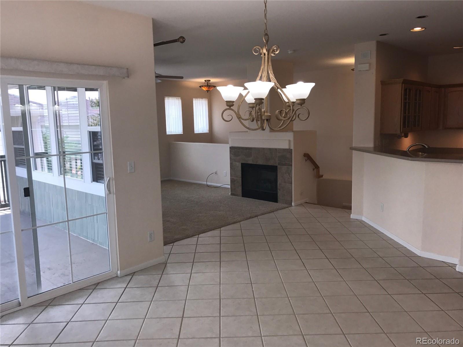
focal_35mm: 28
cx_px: 232
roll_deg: +1.3
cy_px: 174
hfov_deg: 63.4
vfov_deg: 49.7
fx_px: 375
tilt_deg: -7.8
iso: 20
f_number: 1.8
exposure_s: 1/175
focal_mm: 3.99
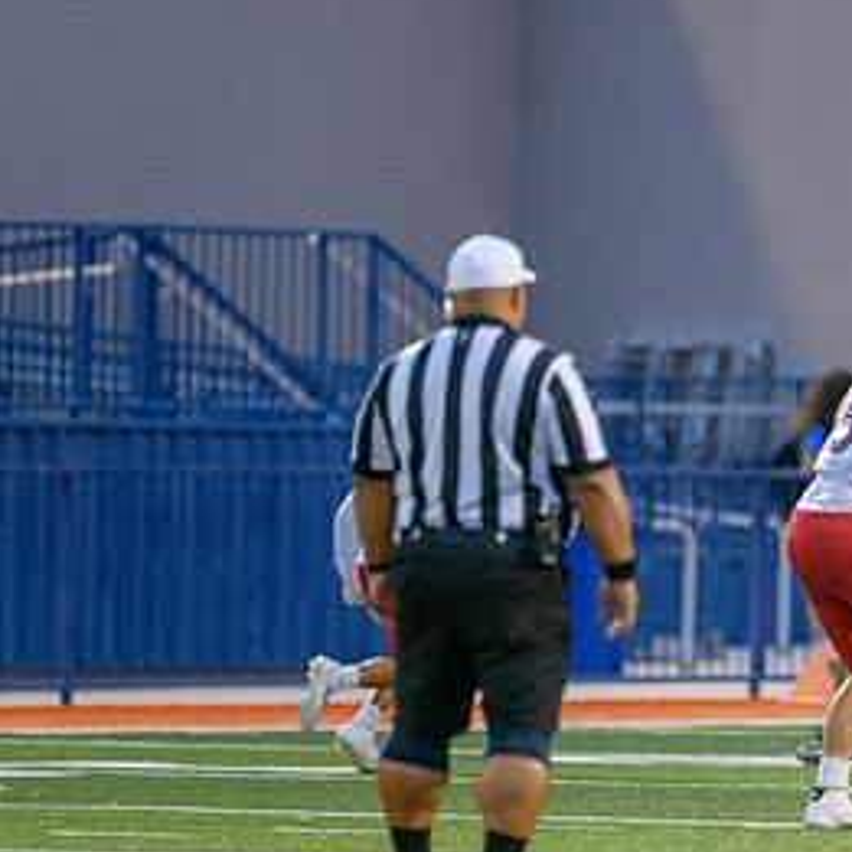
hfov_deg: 3.1
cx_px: 829
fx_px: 15761
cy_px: 501
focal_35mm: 566
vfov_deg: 3.1
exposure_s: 1/800
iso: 2200
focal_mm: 300
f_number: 2.8
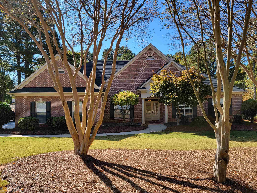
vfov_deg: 56.8
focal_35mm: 24
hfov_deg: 71.6
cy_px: 96
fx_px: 178
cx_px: 128
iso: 16
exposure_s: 1/335
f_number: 1.8
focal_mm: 6.7
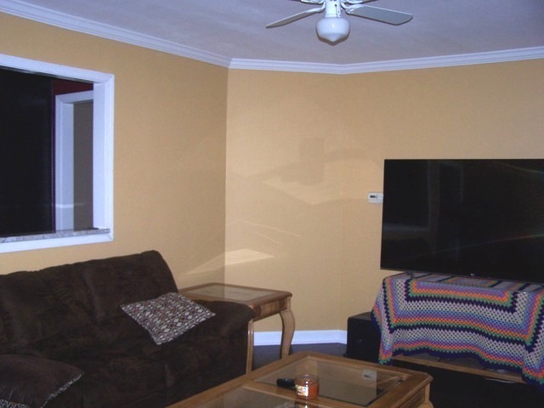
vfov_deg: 37.7
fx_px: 597
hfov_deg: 49.0
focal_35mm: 38
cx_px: 272
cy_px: 204
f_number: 2.8
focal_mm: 6.3
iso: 140
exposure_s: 1/60
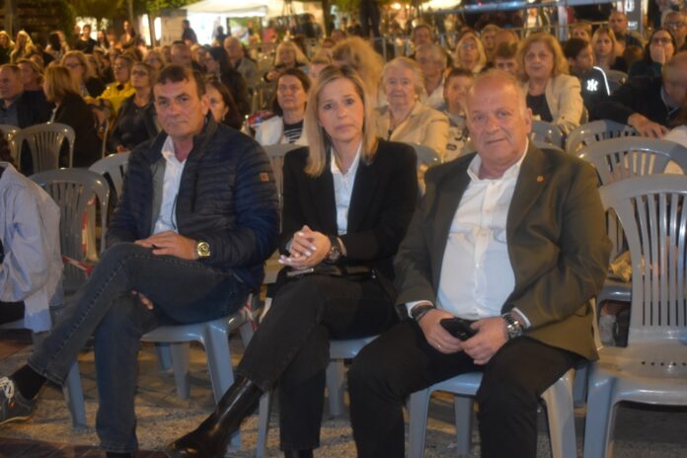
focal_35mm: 48
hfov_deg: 41.1
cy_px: 229
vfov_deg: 28.1
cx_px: 344
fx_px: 916
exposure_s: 1/6
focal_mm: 32
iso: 1600
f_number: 4.5
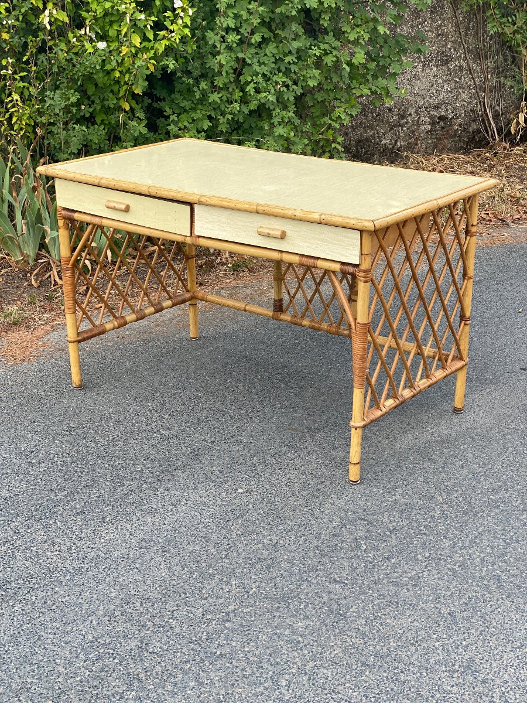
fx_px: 1056
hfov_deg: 28.0
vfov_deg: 36.8
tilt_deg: -21.2
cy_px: 352
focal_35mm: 52
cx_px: 264
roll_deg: -0.8
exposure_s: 1/247
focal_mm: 6
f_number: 2
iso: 20
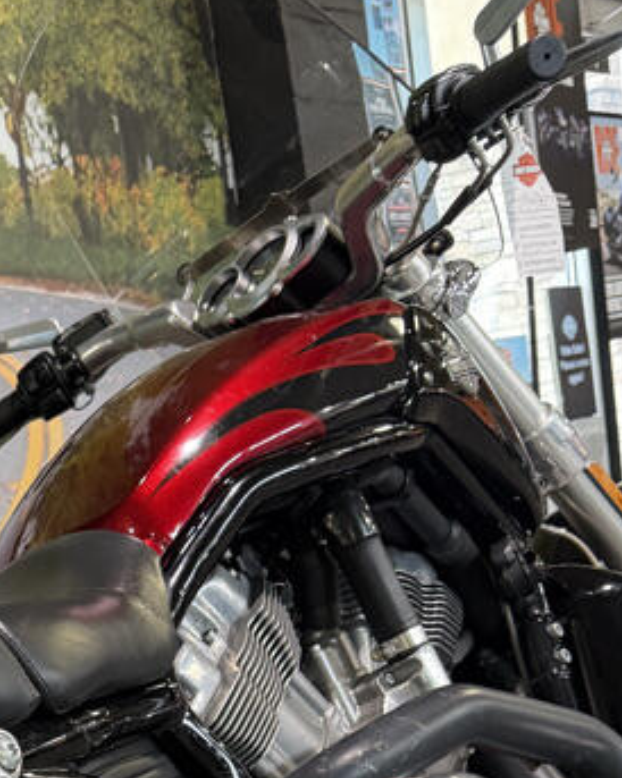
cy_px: 950
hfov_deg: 20.5
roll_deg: +10.9
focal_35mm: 70
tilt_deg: -12.0
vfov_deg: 24.4
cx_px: -116
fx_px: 1612
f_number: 1.78
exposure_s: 1/60
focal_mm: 6.76
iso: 160
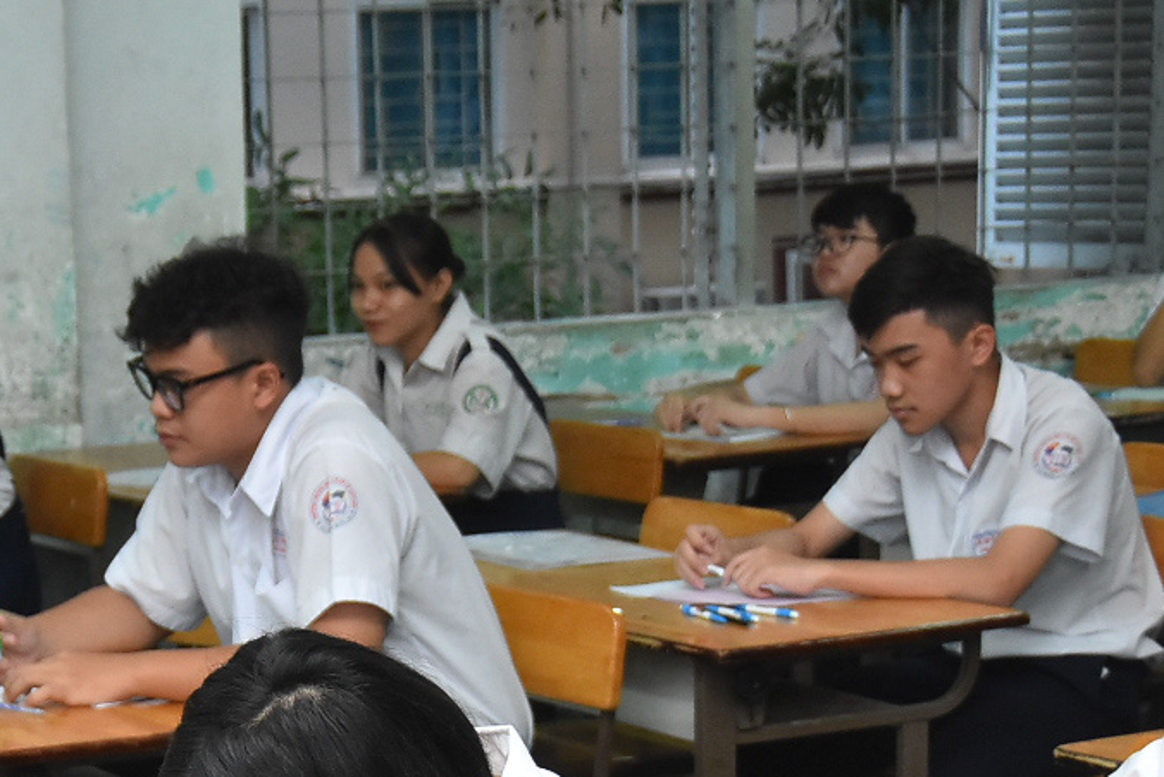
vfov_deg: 11.8
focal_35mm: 115
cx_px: 308
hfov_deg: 17.7
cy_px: 810
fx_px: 3719
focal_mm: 32
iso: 1600
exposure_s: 1/200
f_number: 4.2
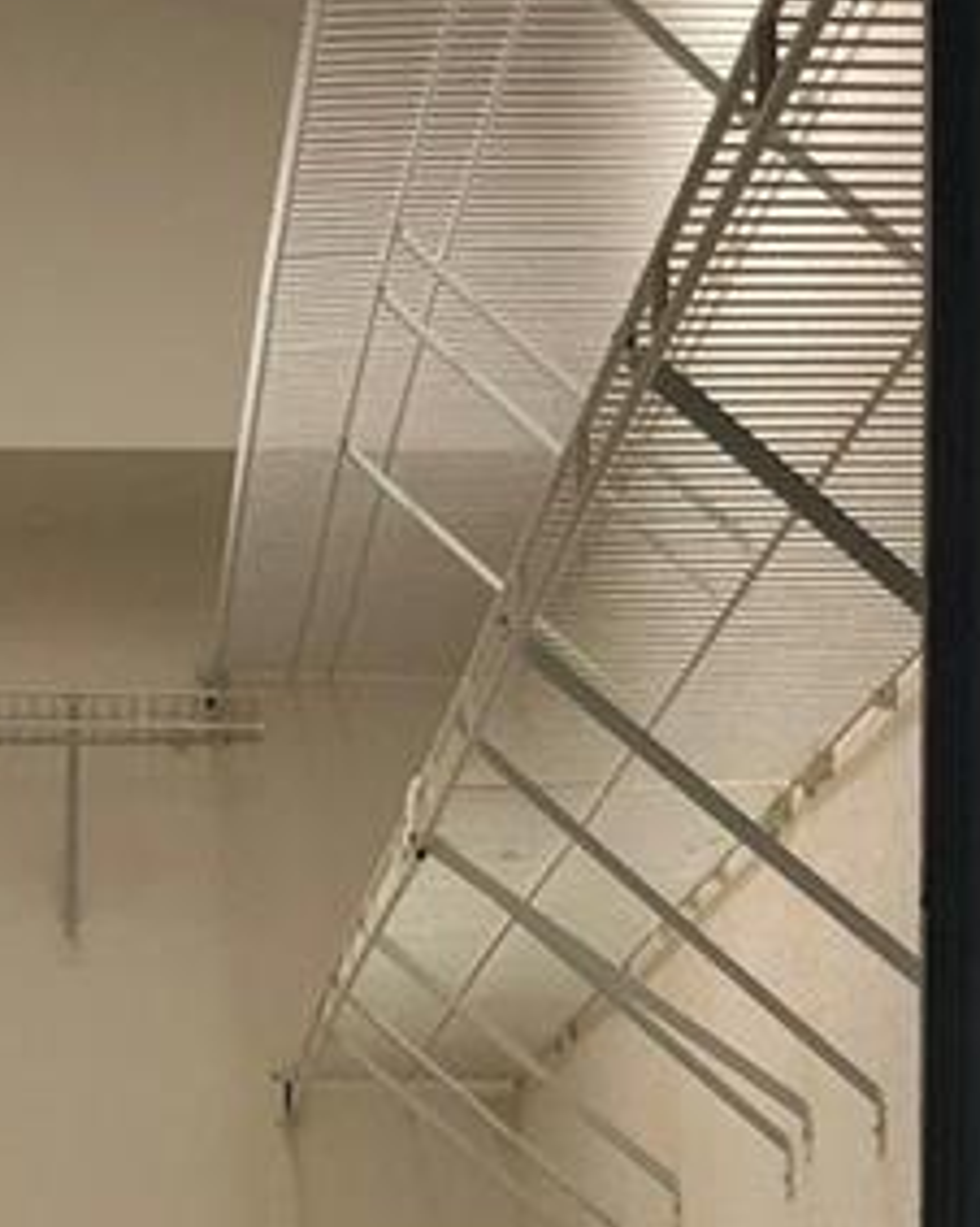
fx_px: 4210
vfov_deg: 16.1
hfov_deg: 13.2
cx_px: 169
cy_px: 1370
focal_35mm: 116
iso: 40
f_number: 1.8
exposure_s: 1/20
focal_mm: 4
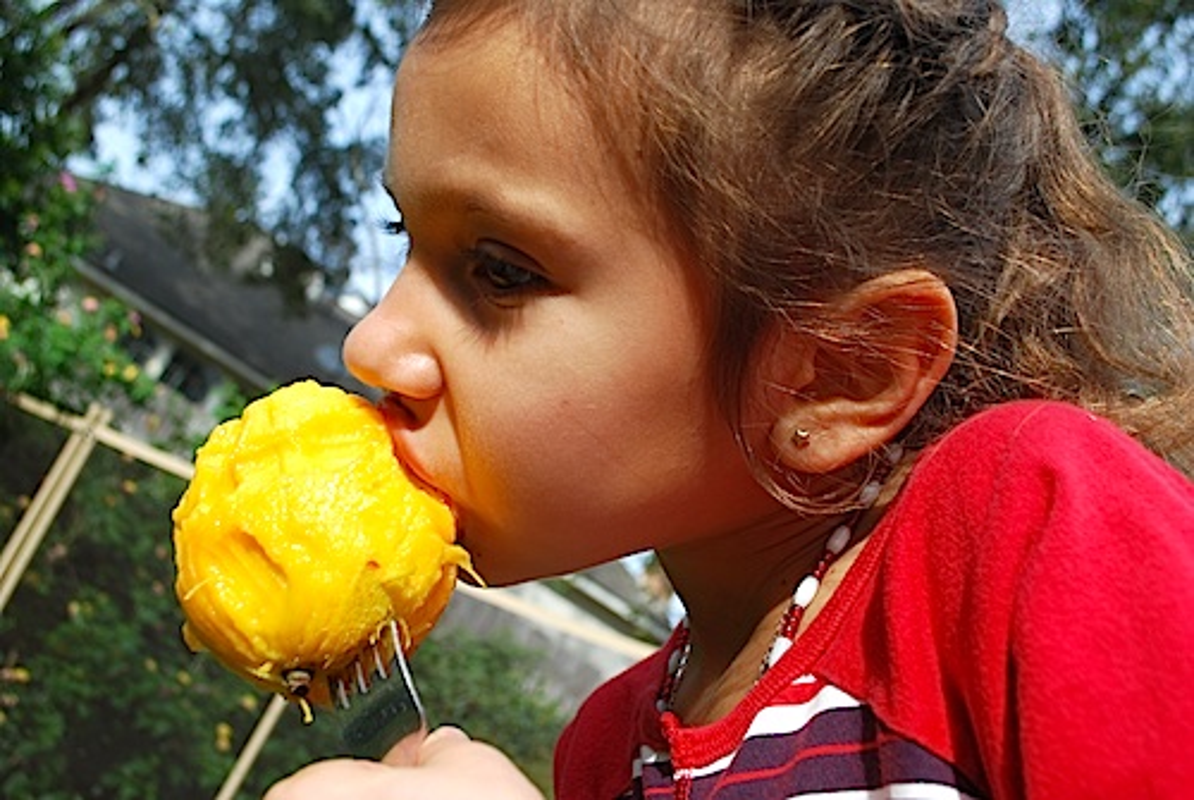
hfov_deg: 53.1
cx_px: 597
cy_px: 400
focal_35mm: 36
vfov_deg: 37.0
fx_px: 1196
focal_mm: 24
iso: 100
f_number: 7.1
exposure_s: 1/200
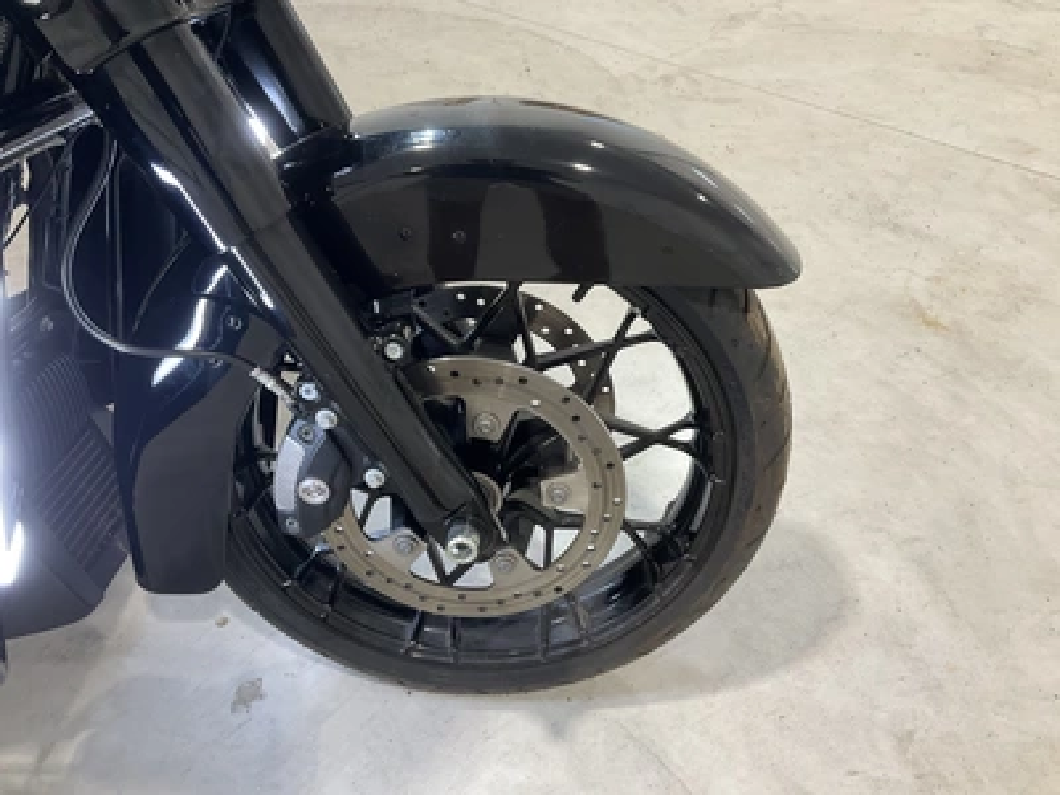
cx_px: 530
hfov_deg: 61.7
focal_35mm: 29
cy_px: 398
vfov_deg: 48.2
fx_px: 888
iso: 64
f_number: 1.8
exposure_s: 1/53
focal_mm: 3
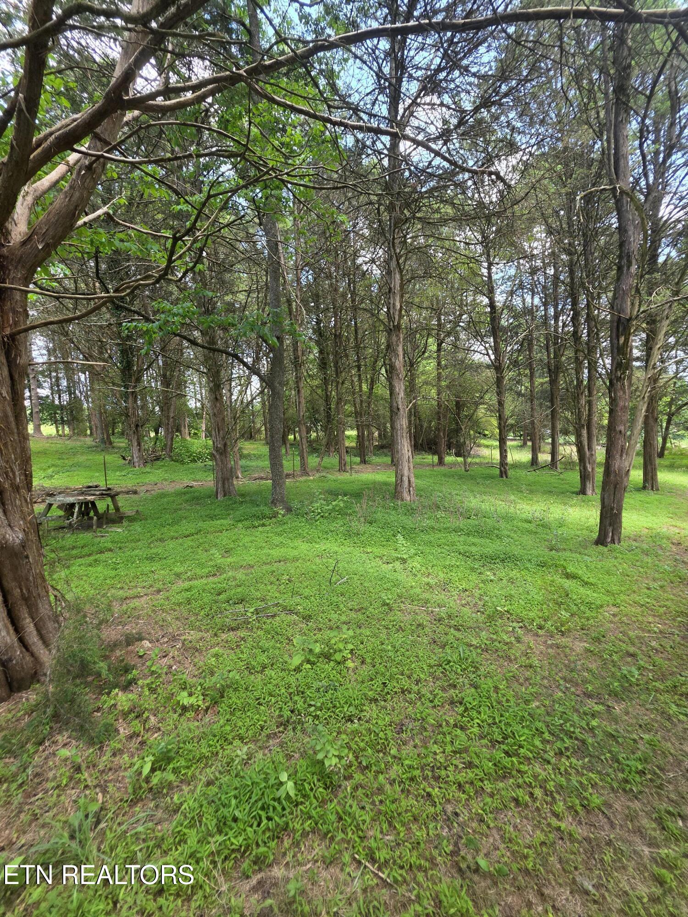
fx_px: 345
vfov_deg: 106.2
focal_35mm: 13
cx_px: 344
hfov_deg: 89.9
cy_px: 458
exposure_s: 1/120
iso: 50
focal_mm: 2.2
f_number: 1.9
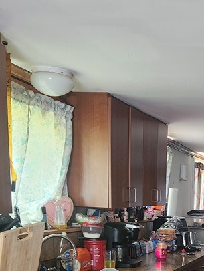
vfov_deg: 30.6
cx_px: 193
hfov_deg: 24.4
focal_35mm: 58
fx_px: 455
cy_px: 277
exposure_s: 1/40
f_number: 1.8
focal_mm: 5.4
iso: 640
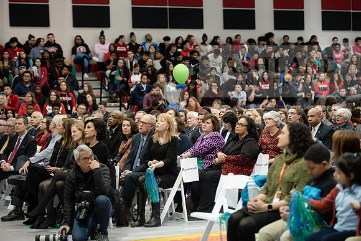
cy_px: 120
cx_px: 180
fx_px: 903
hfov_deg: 22.6
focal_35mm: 90
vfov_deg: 15.2
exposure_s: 1/200
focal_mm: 90
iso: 4000
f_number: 3.2
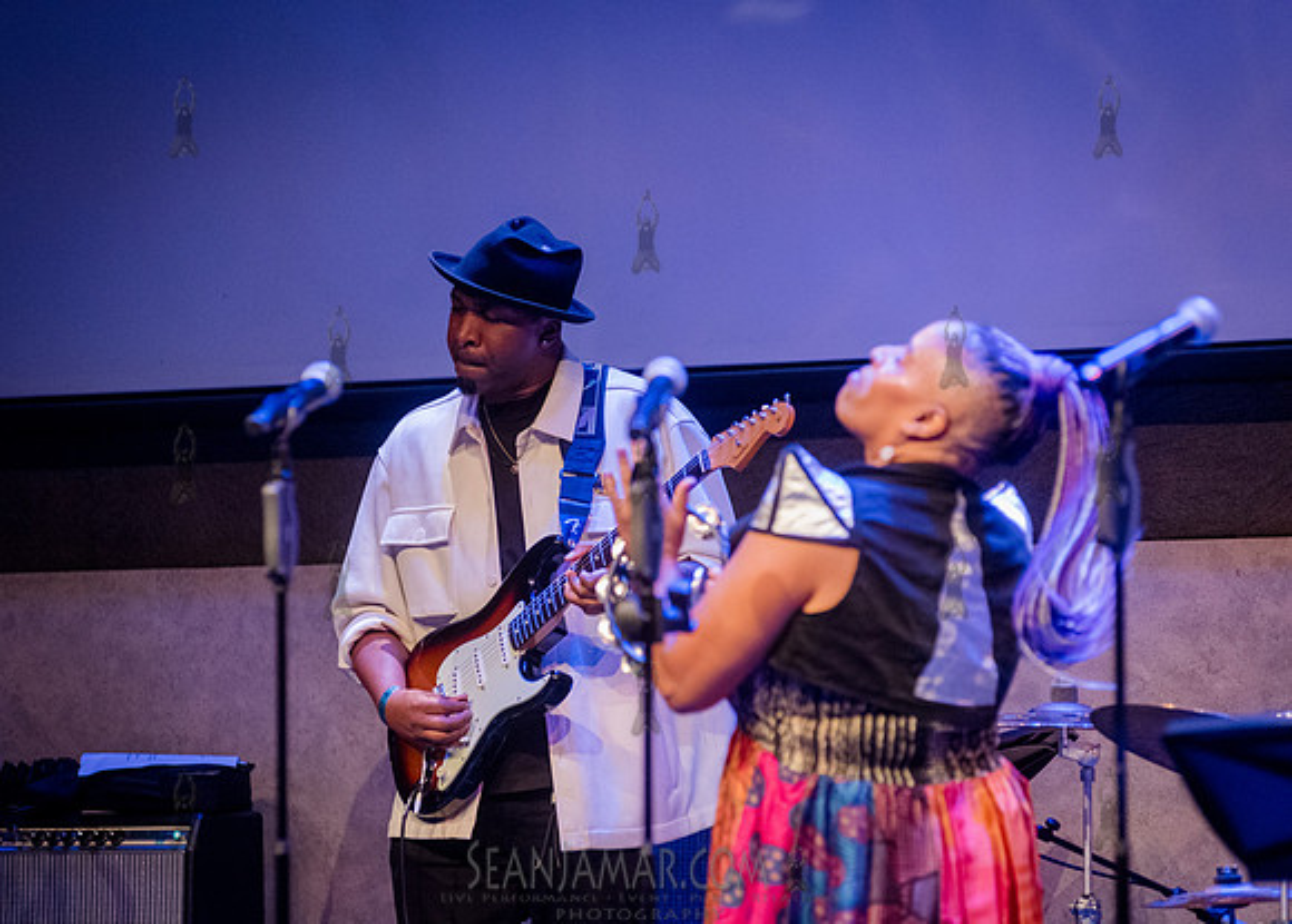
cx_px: 600
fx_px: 5963
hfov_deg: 12.4
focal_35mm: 162
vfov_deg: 8.9
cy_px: 462
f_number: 3.5
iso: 5000
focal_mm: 155
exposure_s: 1/320
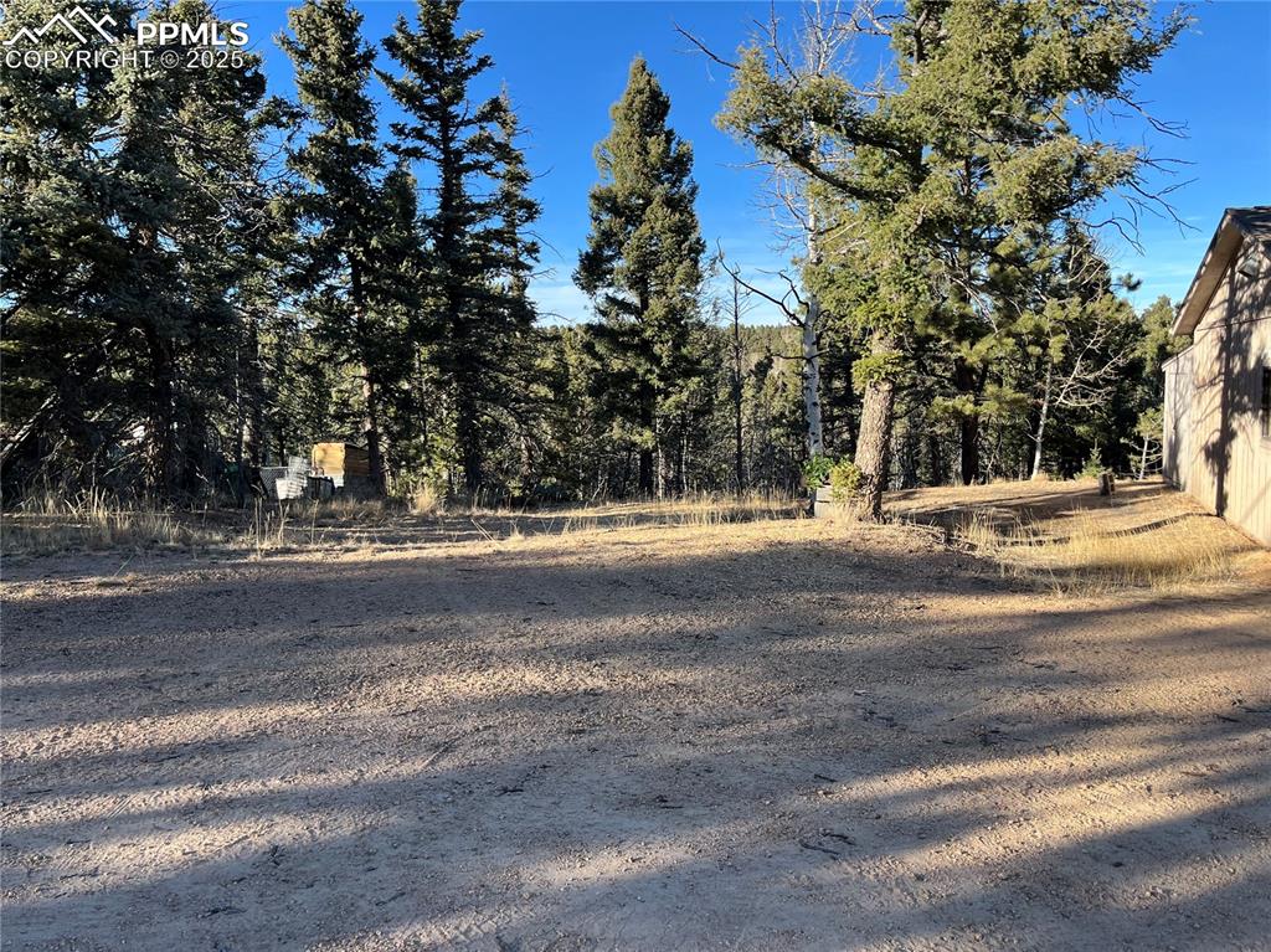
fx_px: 954
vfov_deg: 53.0
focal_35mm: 26
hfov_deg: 67.3
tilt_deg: -6.5
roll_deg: +1.9
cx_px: 636
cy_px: 476
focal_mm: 5.1
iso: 50
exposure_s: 1/951
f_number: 1.6
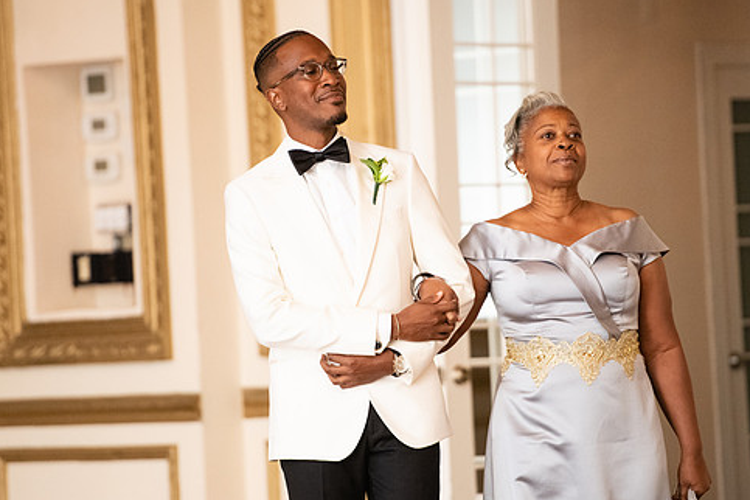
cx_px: 371
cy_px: 282
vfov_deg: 5.7
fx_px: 5000
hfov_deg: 8.6
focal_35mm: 240
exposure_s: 1/400
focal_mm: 200
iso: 3200
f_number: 2.8
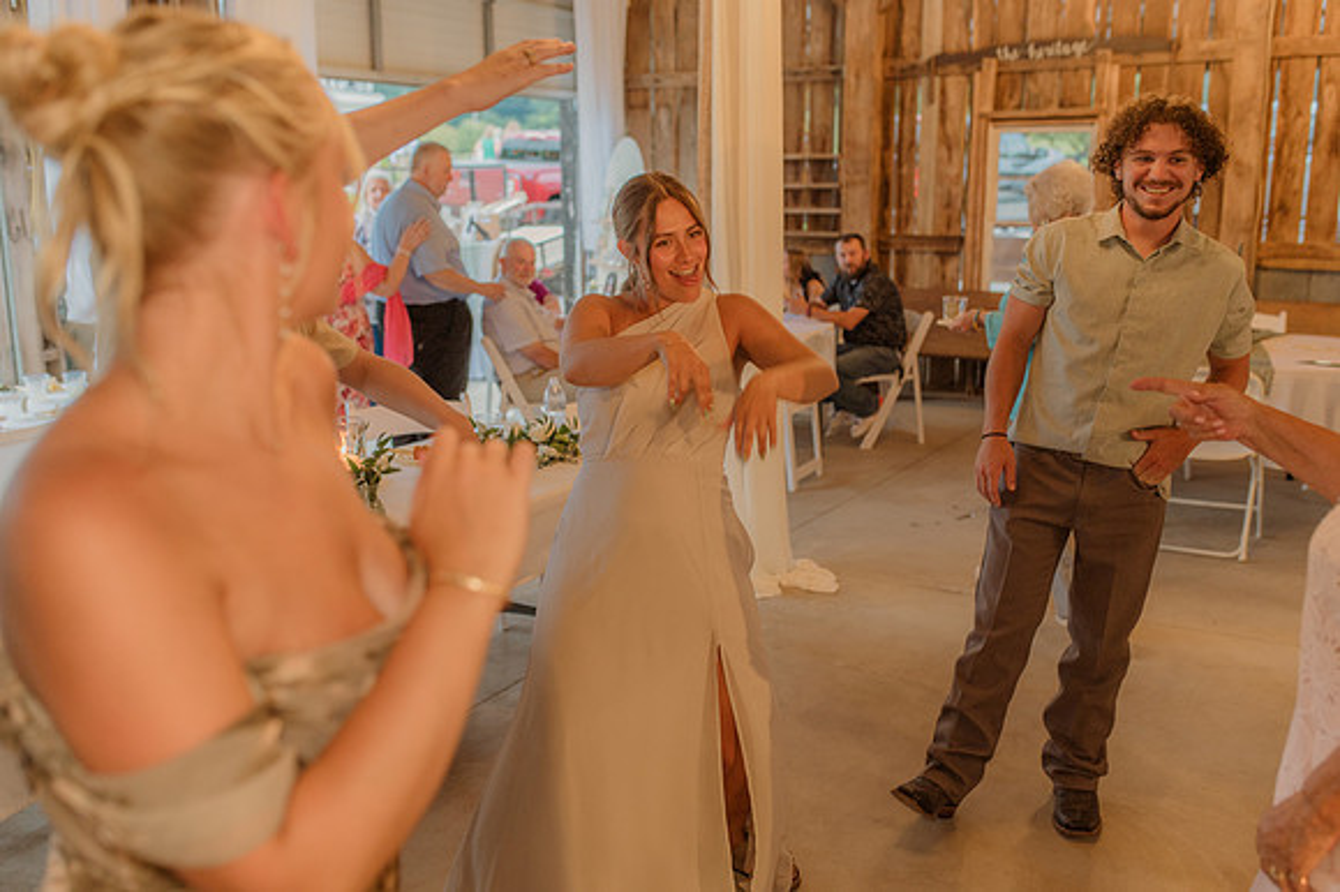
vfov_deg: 37.8
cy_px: 446
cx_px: 670
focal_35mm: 35
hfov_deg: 54.5
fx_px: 1302
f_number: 2.5
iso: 640
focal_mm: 35
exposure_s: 1/200
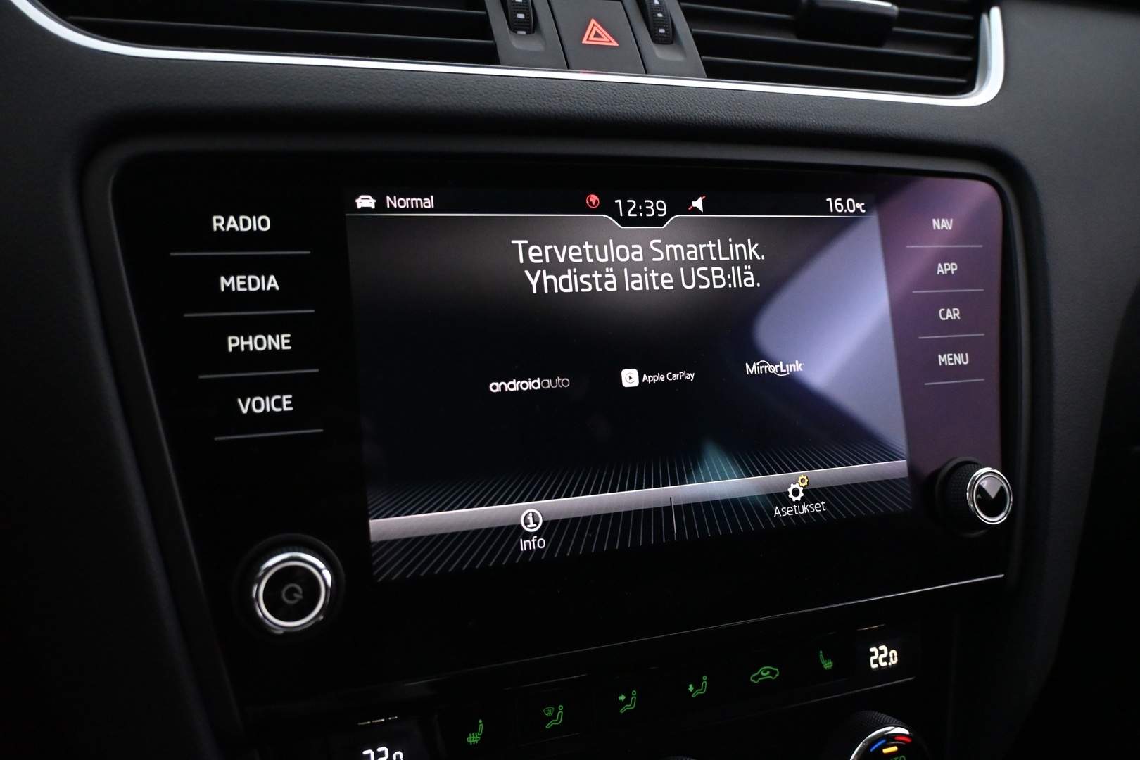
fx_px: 926
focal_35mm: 29
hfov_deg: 63.2
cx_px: 570
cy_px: 380
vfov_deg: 44.6
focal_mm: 19.5
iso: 5000
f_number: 3.8
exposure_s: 1/60
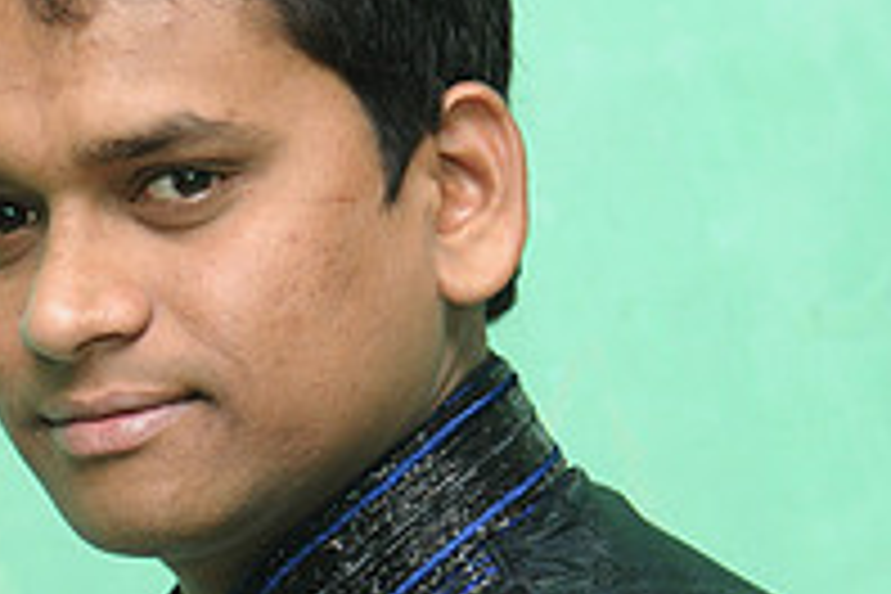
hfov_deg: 7.6
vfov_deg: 5.0
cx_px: 261
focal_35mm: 272
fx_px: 6731
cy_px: 457
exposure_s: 1/125
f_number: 5.6
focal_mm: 62
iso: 640
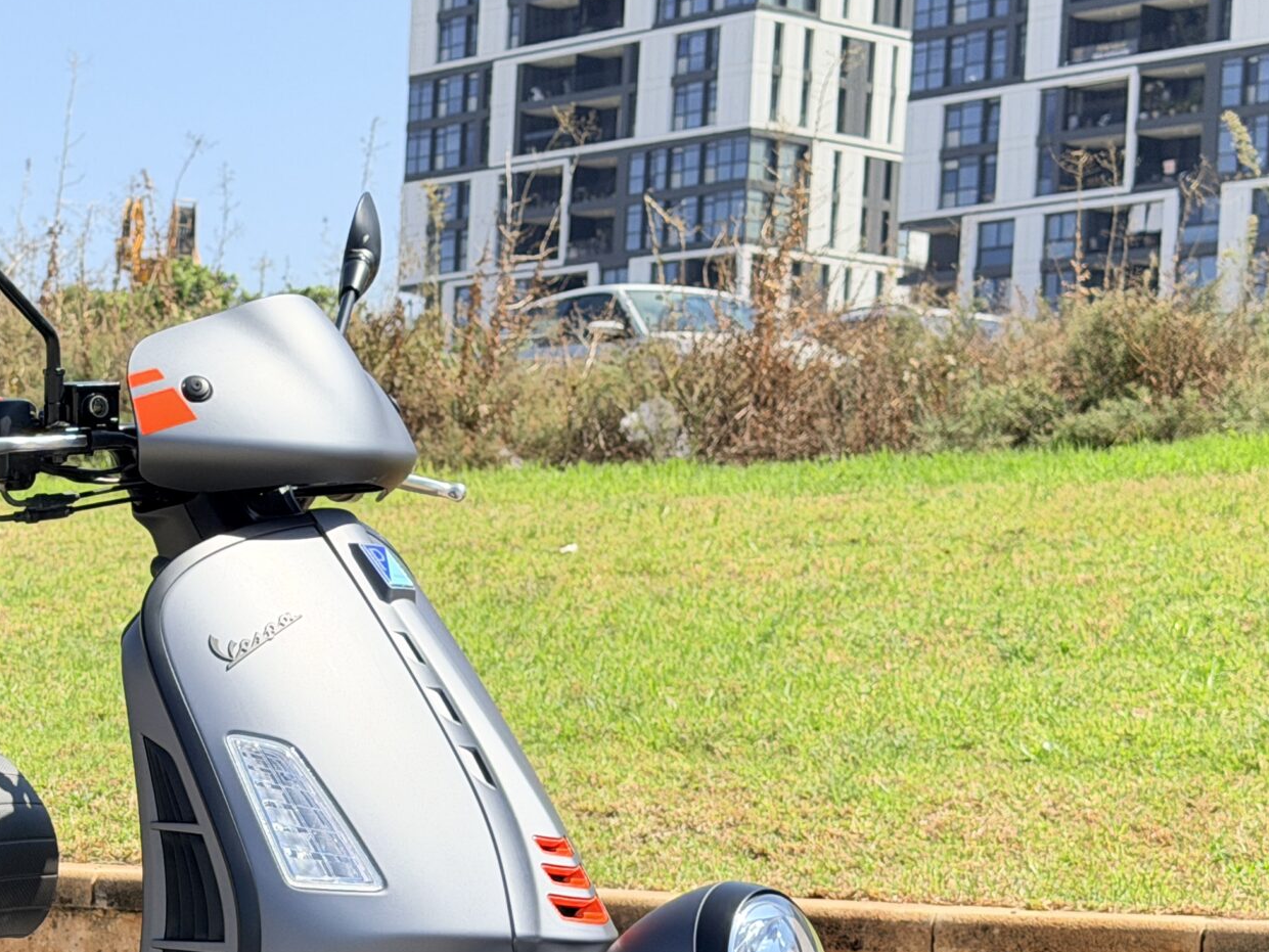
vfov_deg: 14.8
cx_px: 28
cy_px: 886
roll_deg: -1.8
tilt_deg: -2.2
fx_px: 3630
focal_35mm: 99
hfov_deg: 19.3
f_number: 1.78
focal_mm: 6.76
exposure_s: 1/2762
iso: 100
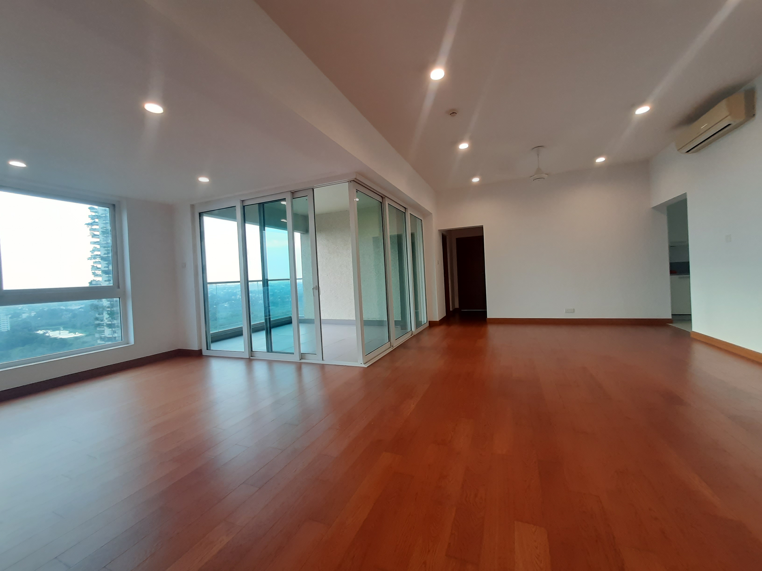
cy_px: 286
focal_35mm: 13
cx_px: 381
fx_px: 286
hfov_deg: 106.2
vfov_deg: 89.9
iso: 80
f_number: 2.2
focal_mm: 1.42
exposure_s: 1/50
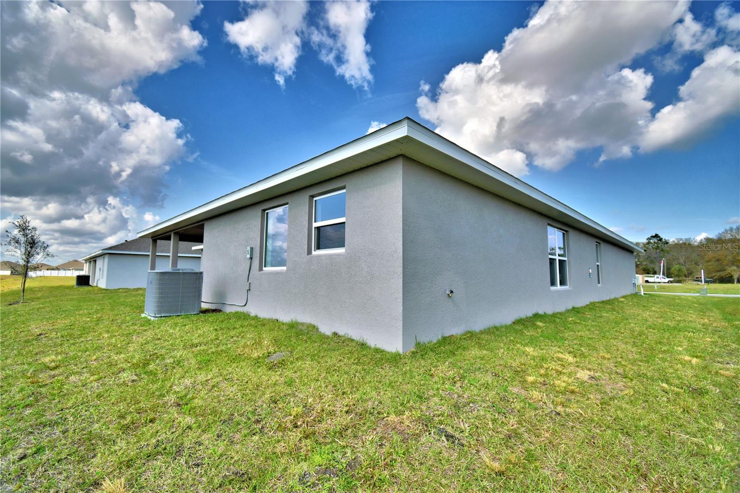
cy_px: 246
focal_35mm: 15
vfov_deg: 77.3
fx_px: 308
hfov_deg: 100.4
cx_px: 370
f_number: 4.5
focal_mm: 10
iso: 100
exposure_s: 1/1250
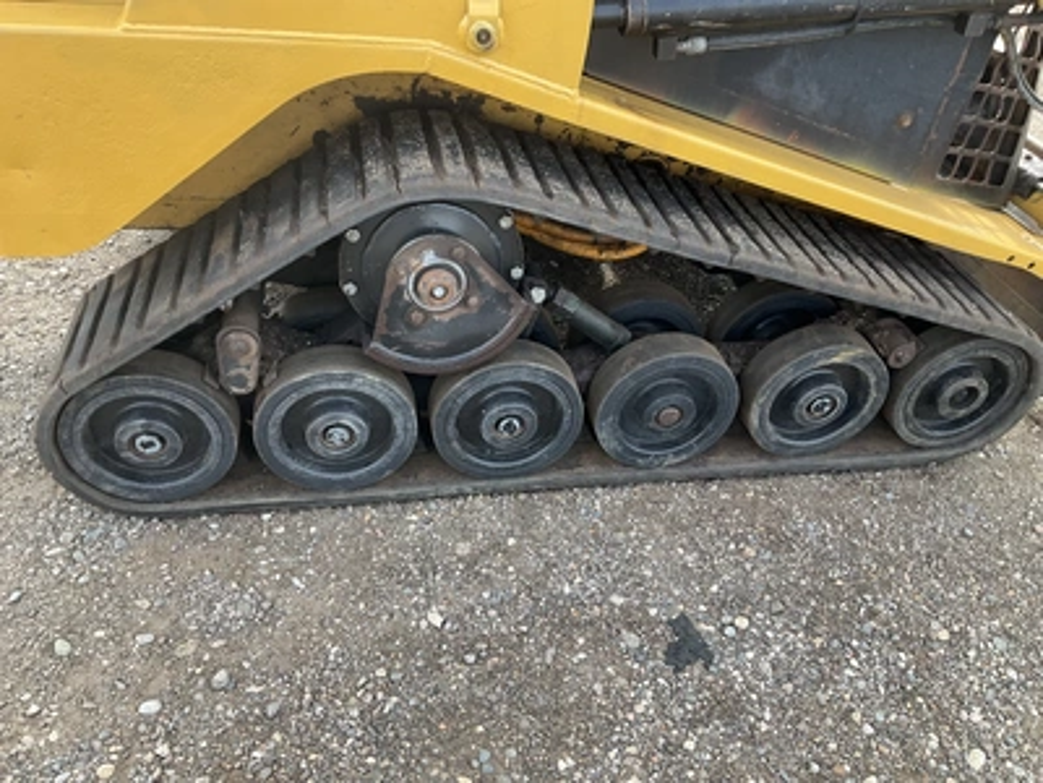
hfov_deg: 61.7
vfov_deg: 48.2
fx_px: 874
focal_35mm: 29
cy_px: 392
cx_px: 522
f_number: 1.8
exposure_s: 1/148
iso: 20
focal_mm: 3
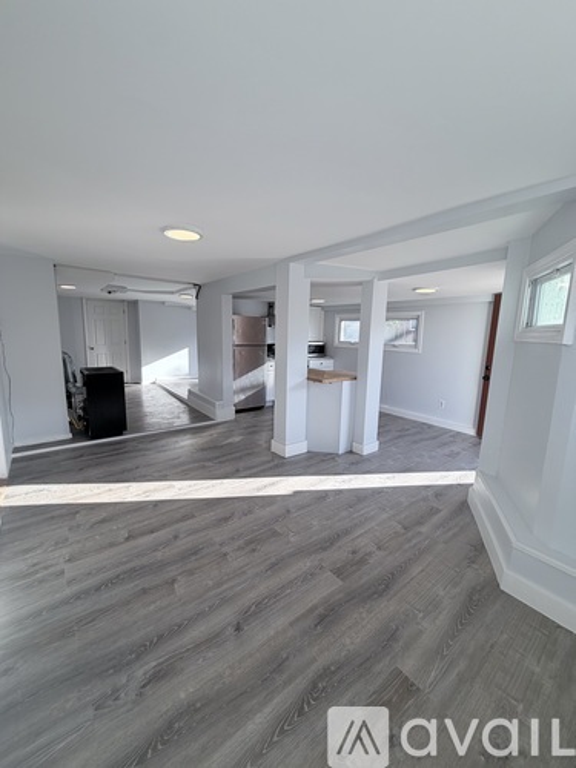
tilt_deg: -8.5
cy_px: 384
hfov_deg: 85.7
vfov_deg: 102.1
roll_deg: -1.2
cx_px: 288
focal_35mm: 14
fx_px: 311
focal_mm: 2.22
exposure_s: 1/120
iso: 32
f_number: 2.2
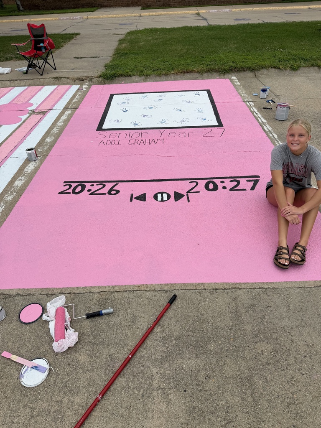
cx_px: 160
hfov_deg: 56.8
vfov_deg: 71.6
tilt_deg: -39.5
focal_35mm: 24
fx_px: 297
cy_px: 214
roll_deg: +2.7
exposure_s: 1/5319
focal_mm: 6.76
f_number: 1.78
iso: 80
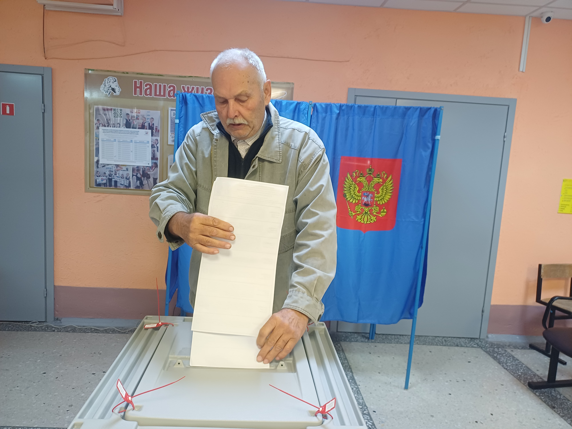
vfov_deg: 54.9
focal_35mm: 25
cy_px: 214
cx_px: 286
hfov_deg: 69.4
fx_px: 413
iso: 320
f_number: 1.8
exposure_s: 1/33.3
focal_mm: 4.65
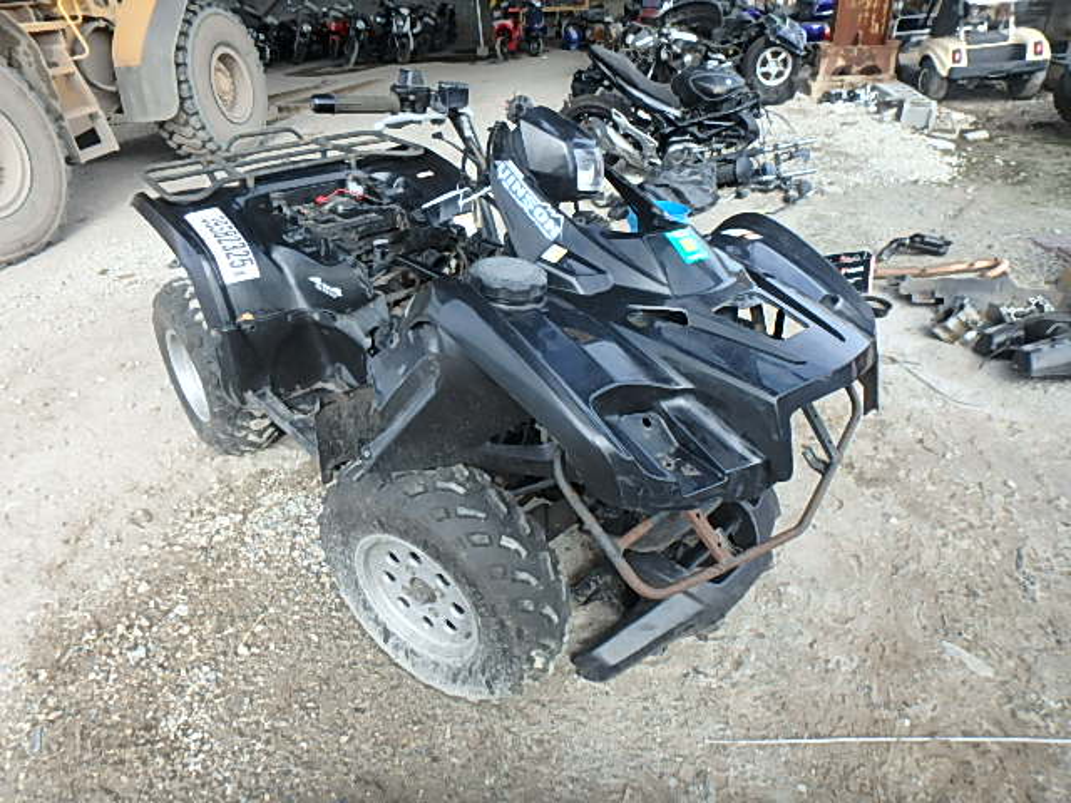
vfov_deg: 63.4
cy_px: 402
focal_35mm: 21
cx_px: 536
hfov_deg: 79.0
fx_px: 650
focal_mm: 3.7
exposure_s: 1/250
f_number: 3.5
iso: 125
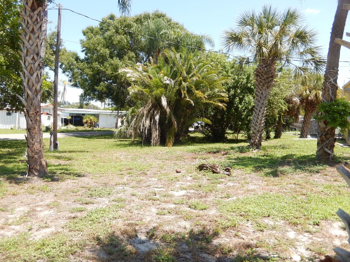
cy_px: 119
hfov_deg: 59.9
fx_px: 303
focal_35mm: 30
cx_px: 168
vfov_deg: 46.7
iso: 125
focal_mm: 4.5
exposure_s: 1/500
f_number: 3.4
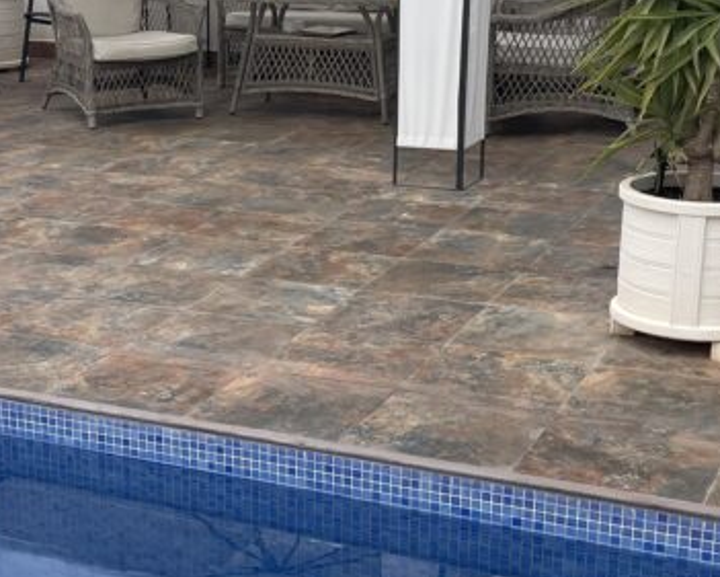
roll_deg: +1.9
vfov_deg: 20.7
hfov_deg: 25.5
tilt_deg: -17.8
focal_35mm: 74
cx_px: 209
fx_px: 1577
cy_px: 345
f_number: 1.6
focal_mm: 4.2
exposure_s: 1/2132
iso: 32
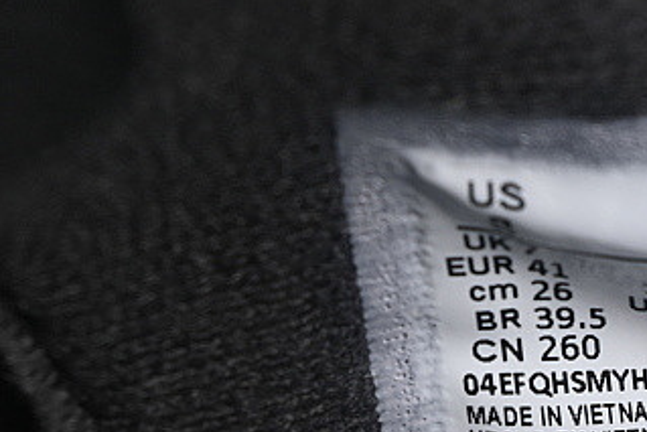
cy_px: 418
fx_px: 4567
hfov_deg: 8.1
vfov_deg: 5.4
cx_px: 657
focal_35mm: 254
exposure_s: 1/60
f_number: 6.3
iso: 160
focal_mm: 50
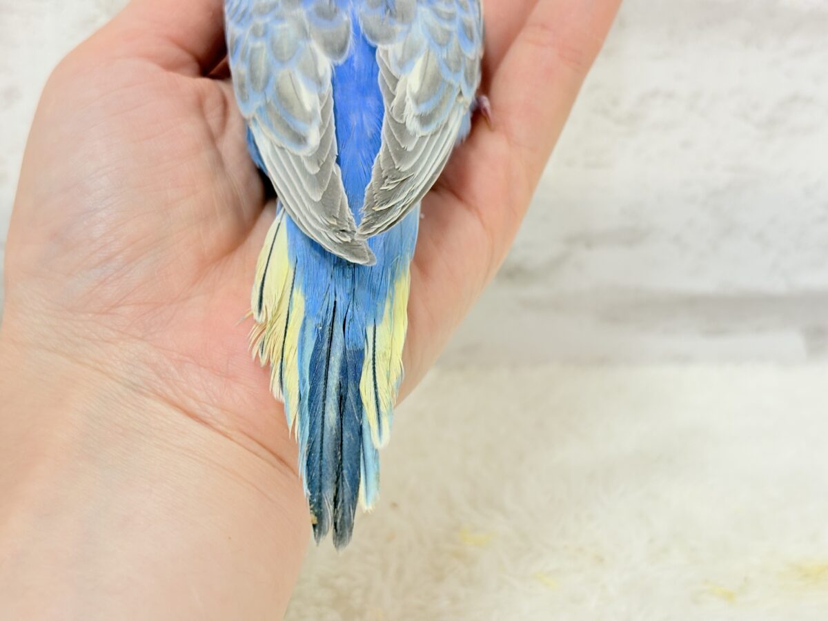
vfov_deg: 28.0
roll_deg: +0.7
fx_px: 1244
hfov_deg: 36.8
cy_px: 310
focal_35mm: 52
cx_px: 414
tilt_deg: -22.8
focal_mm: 5.96
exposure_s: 1/50
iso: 50
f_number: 1.6
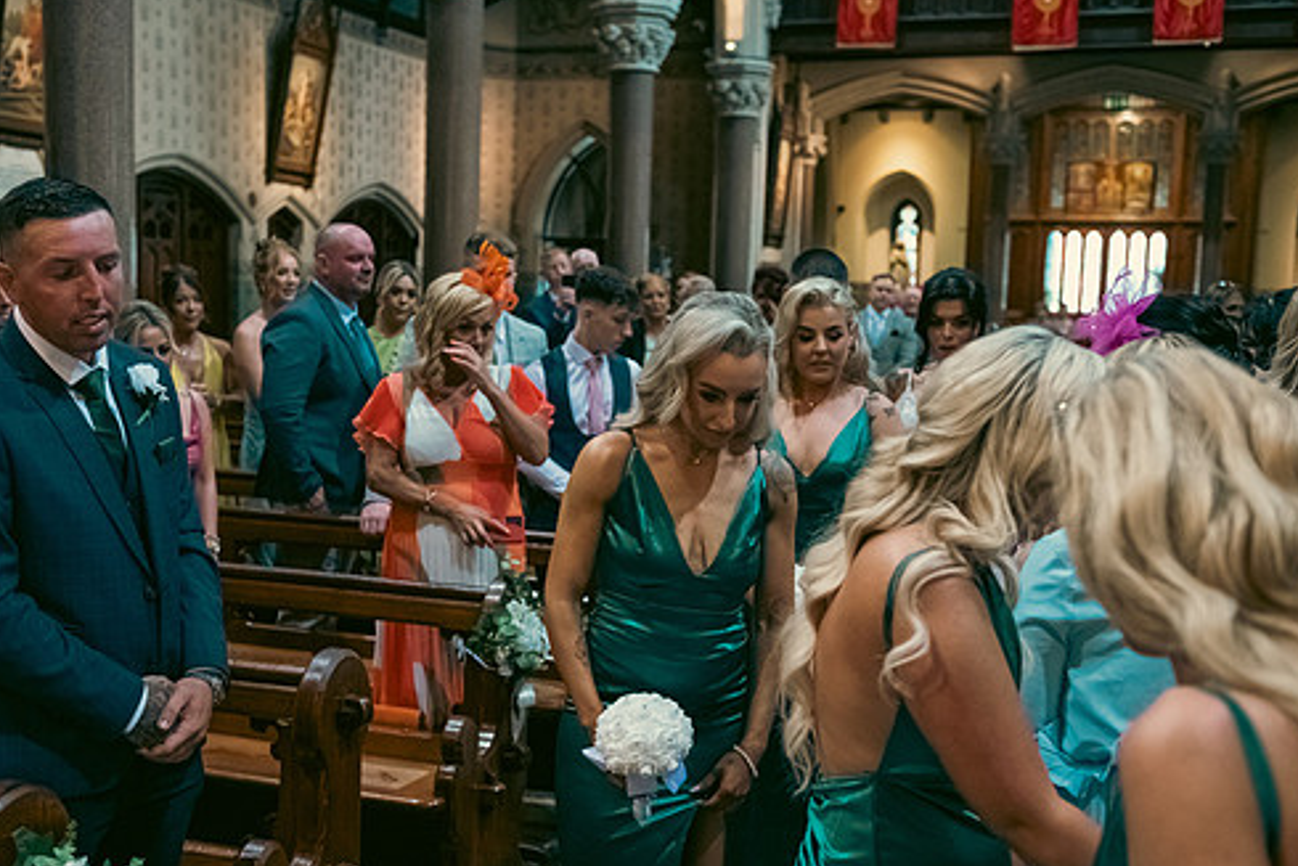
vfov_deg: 29.9
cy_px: 475
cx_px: 577
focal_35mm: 45
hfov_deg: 43.5
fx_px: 1623
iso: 1600
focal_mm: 38
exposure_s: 1/160
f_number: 3.5
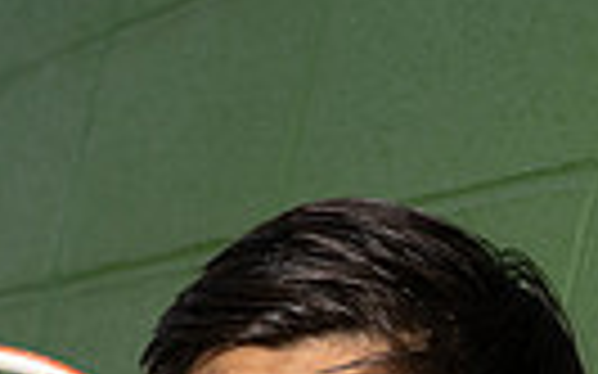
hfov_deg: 12.9
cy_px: 960
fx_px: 2639
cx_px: 234
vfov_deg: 7.5
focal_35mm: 162
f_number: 5
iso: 100
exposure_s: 1/250
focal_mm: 47
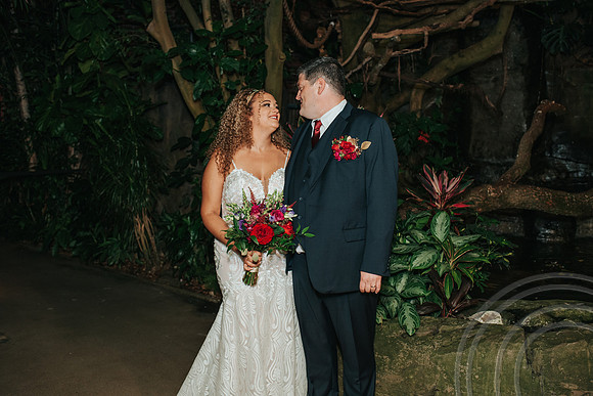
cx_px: 290
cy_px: 194
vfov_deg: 37.1
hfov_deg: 53.4
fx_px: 589
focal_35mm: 36
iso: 1000
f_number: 2.8
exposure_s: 1/200
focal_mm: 35
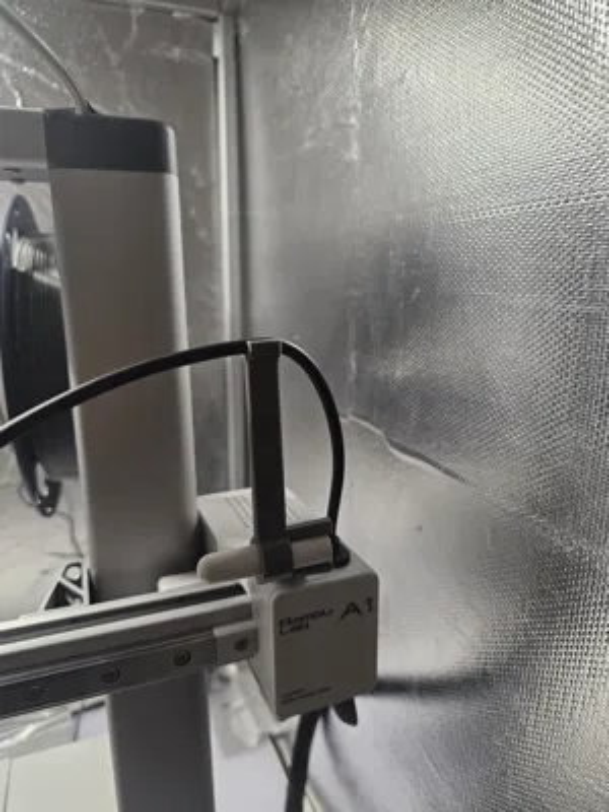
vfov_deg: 73.9
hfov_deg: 58.9
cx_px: 304
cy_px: 406
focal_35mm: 23
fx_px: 540
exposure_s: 1/100
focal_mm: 6.3
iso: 400
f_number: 1.7
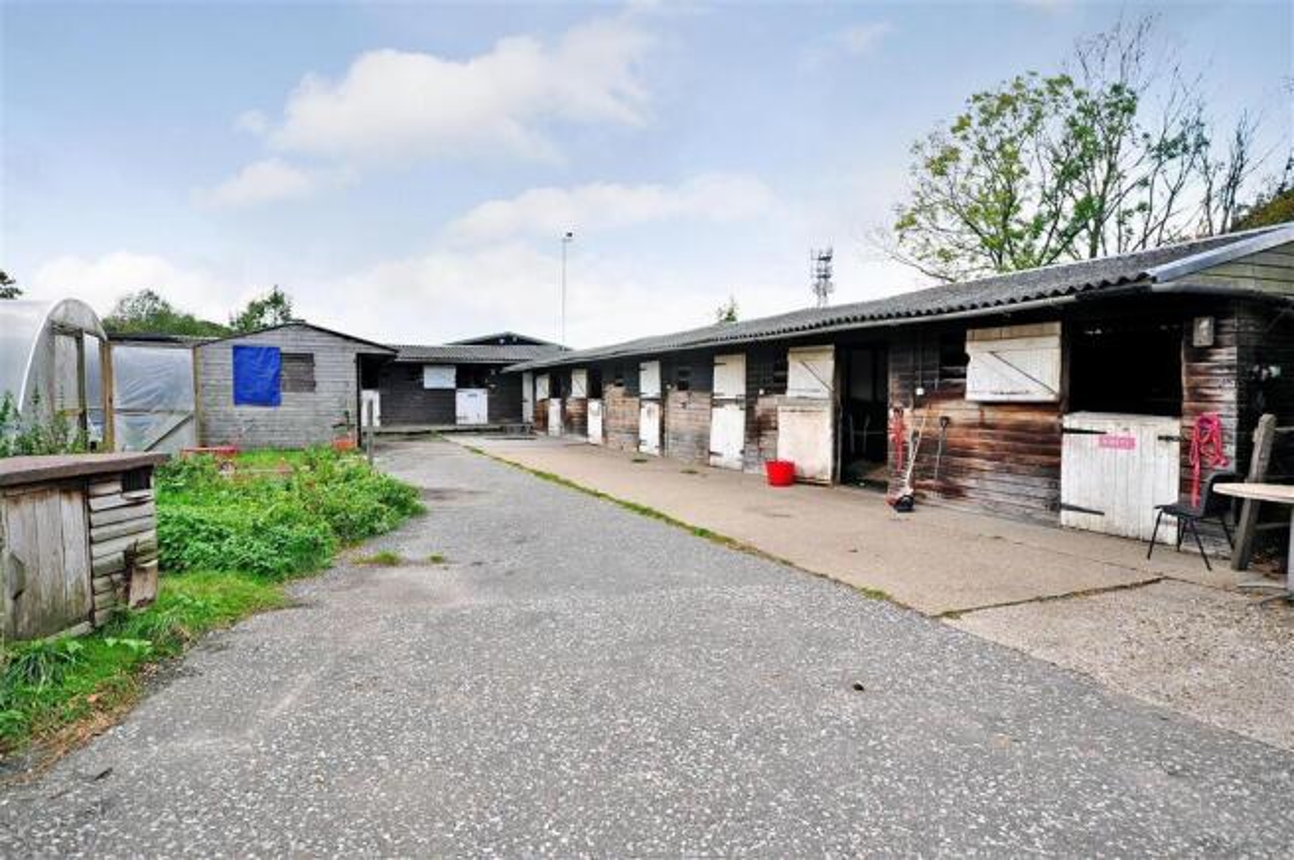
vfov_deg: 59.4
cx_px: 647
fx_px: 754
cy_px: 430
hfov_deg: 81.3
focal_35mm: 21
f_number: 7.1
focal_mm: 14
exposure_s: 1/80
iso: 200
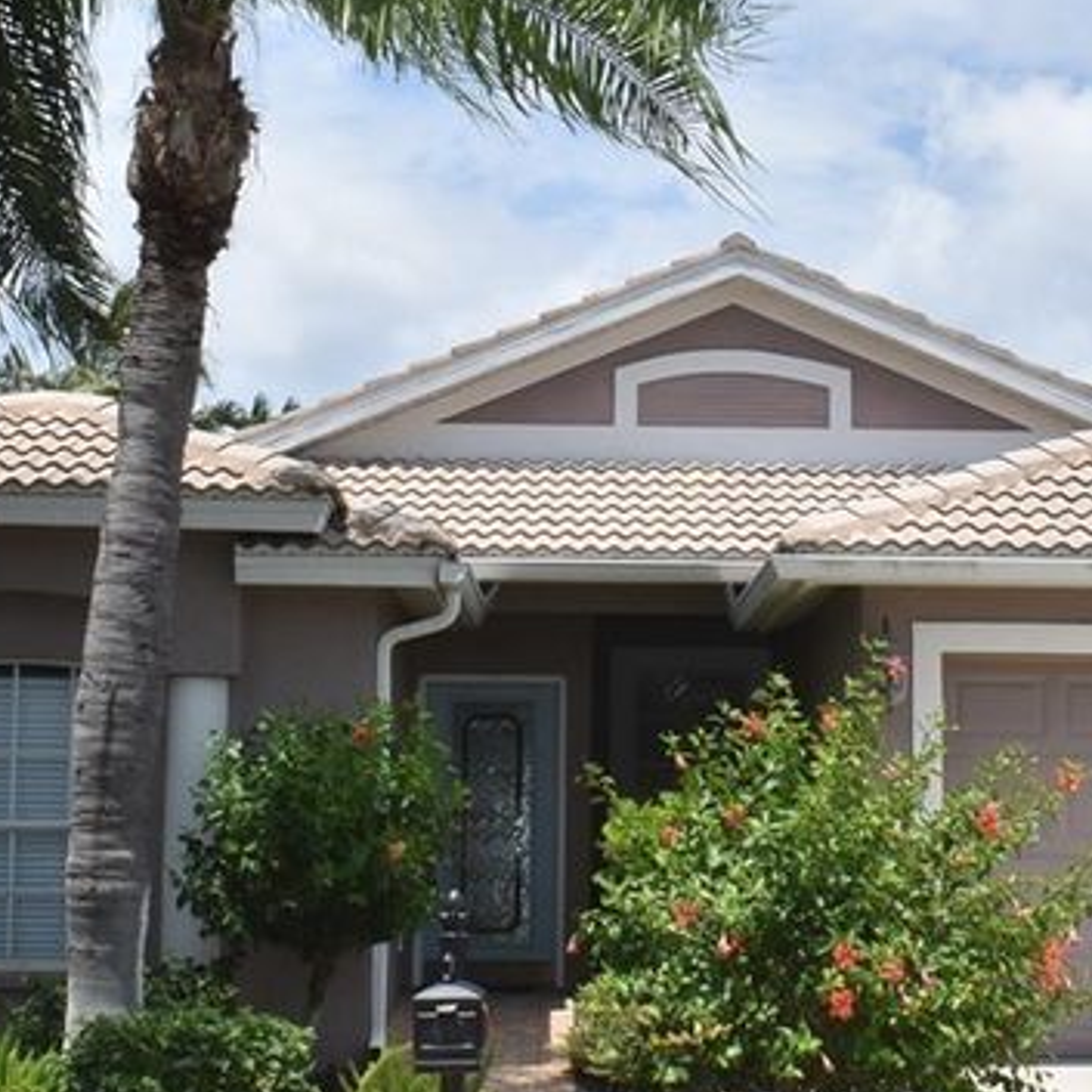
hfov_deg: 23.3
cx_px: 699
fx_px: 2641
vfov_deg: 23.3
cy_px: 452
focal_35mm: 74
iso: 400
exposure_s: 1/200
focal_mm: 20
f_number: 22
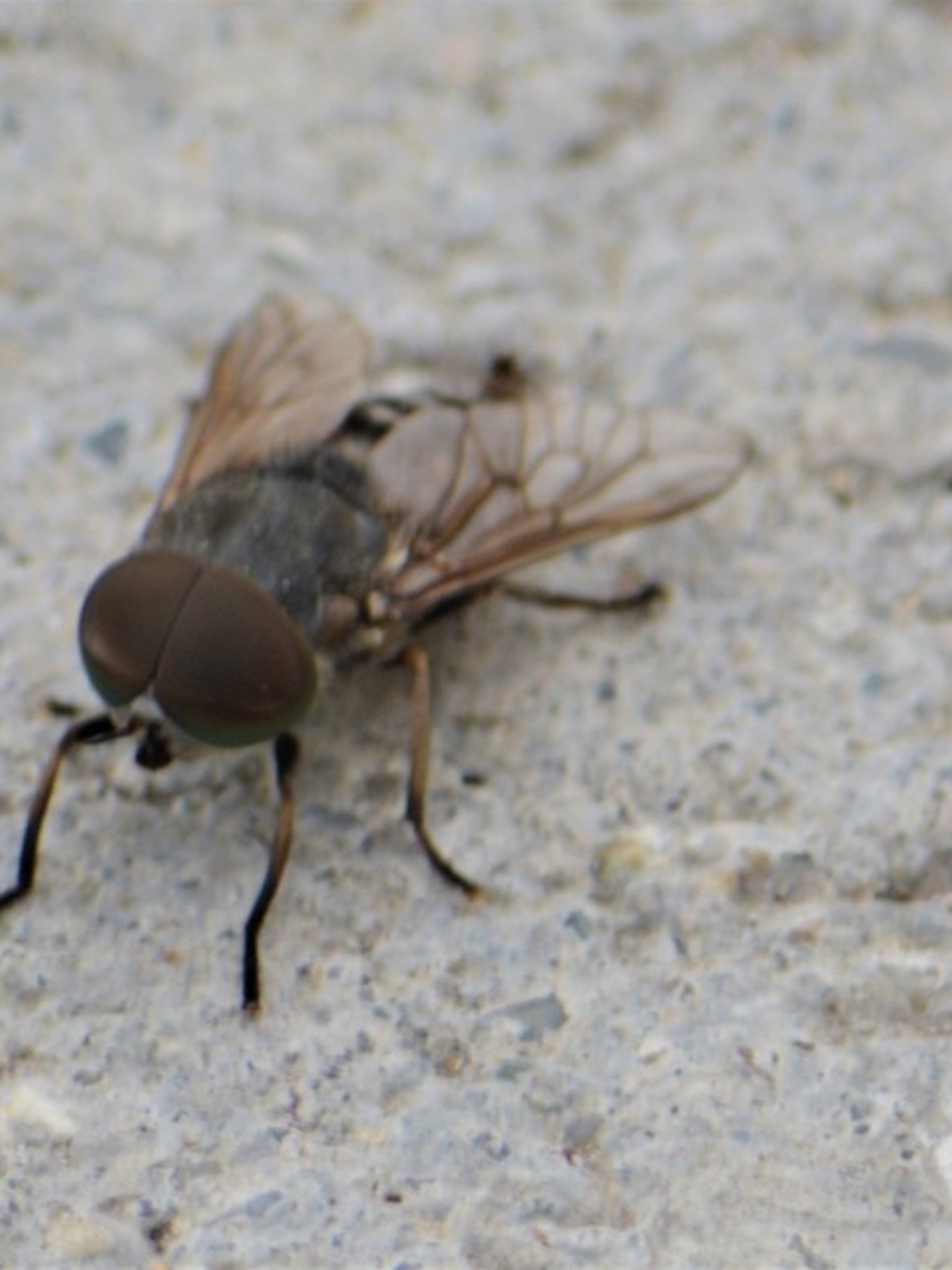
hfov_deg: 2.3
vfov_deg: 3.0
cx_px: 250
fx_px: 23887
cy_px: 635
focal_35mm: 651
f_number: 8
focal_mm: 300
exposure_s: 1/125
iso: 180
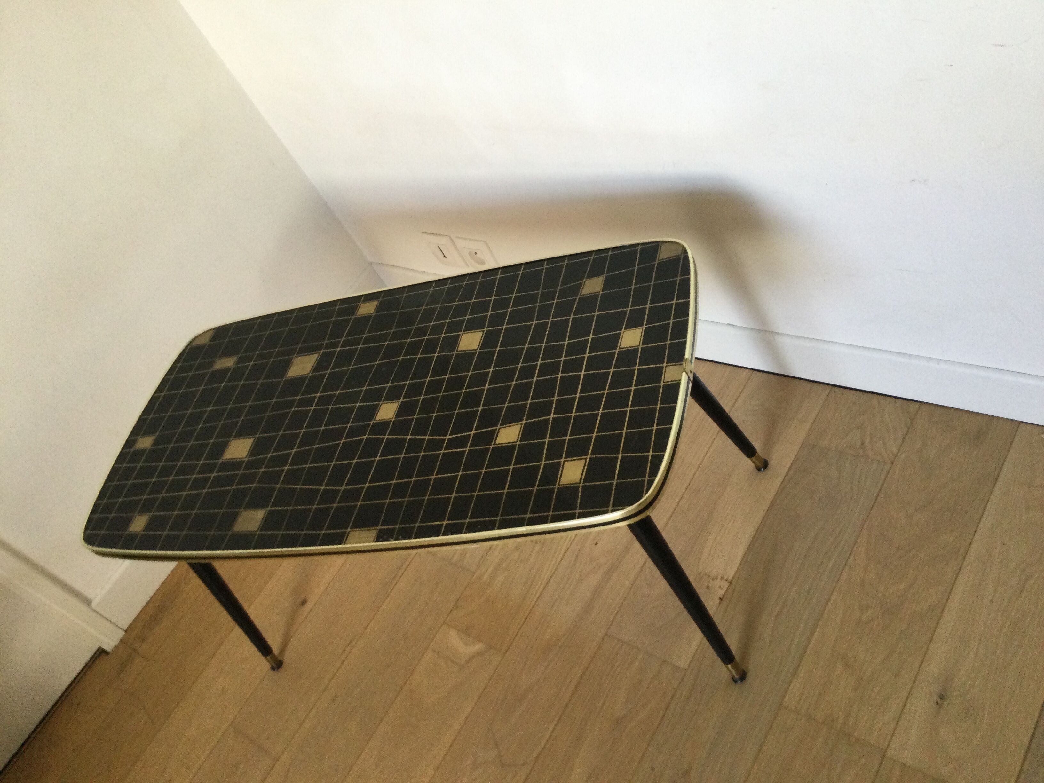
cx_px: 522
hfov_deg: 58.4
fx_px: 935
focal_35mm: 31
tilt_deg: -42.7
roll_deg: +33.4
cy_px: 392
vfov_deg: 45.4
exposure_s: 1/33
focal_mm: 3.3
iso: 50
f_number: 2.4
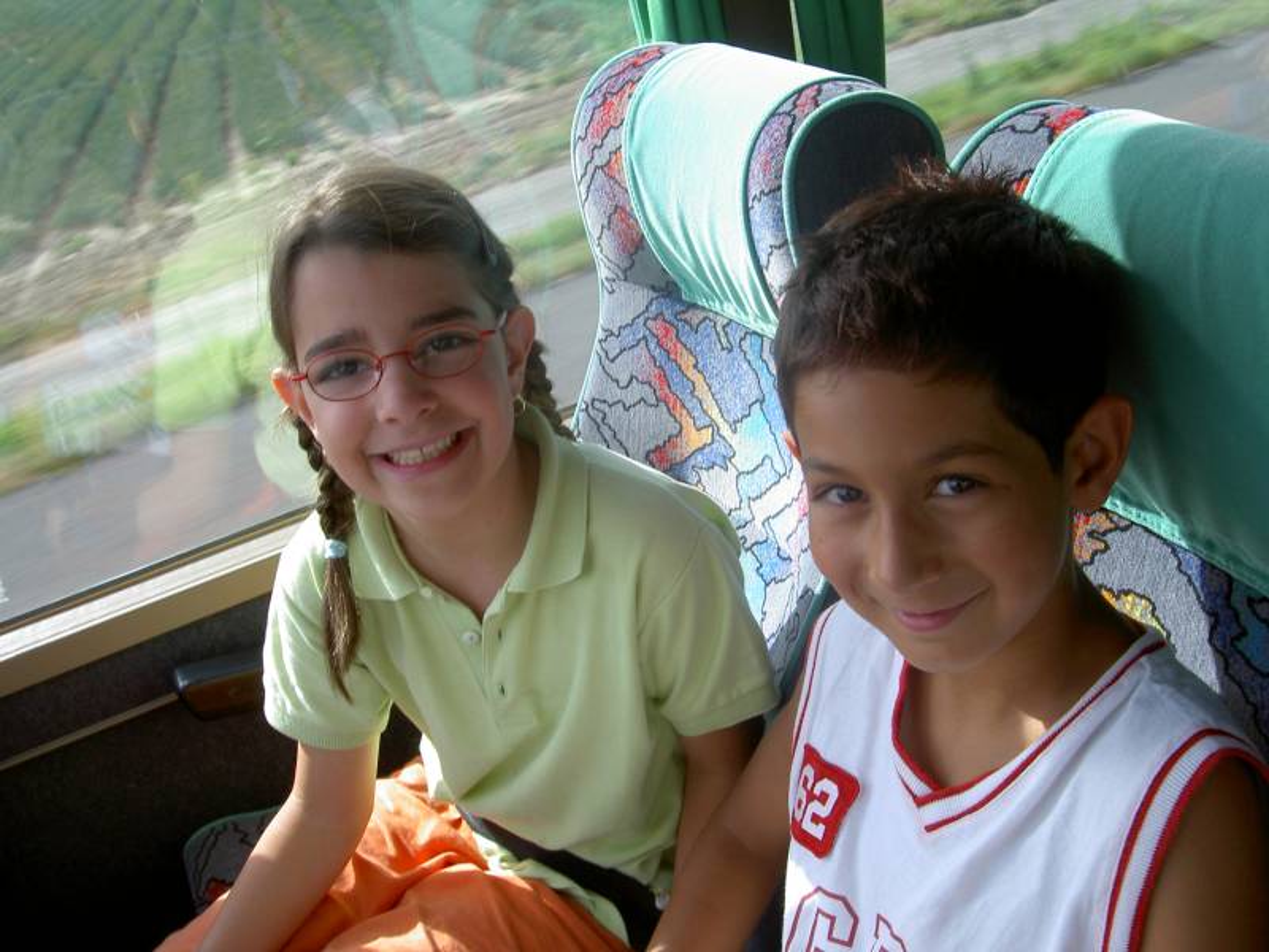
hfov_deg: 47.9
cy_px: 476
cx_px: 634
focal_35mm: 39
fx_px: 1430
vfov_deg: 36.8
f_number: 4.7
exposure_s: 1/160
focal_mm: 8
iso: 100
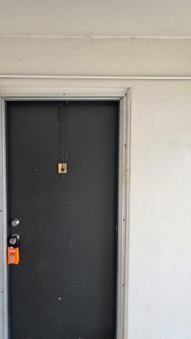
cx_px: 61
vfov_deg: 103.0
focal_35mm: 15
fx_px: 135
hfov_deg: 68.2
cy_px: 169
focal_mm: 2.2
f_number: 1.9
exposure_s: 1/359
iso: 400
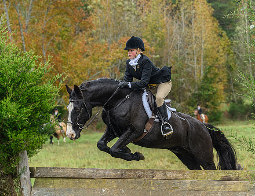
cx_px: 130
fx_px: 963
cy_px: 96
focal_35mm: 130
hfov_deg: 15.1
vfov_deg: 11.6
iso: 1000
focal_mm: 80
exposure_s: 1/800
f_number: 3.5
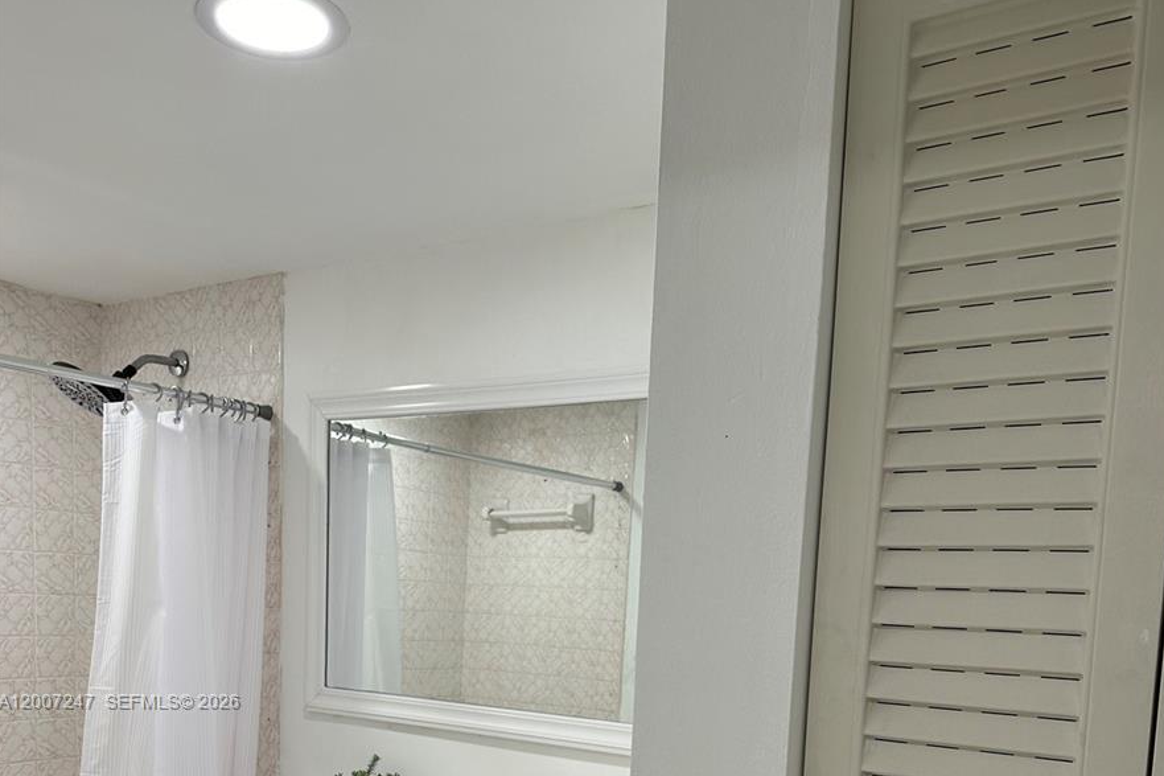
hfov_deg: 55.8
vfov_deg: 36.4
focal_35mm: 34
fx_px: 1099
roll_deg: -2.8
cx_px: 589
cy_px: 703
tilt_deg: -4.9
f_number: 1.78
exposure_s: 1/120
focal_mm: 6.86
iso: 80
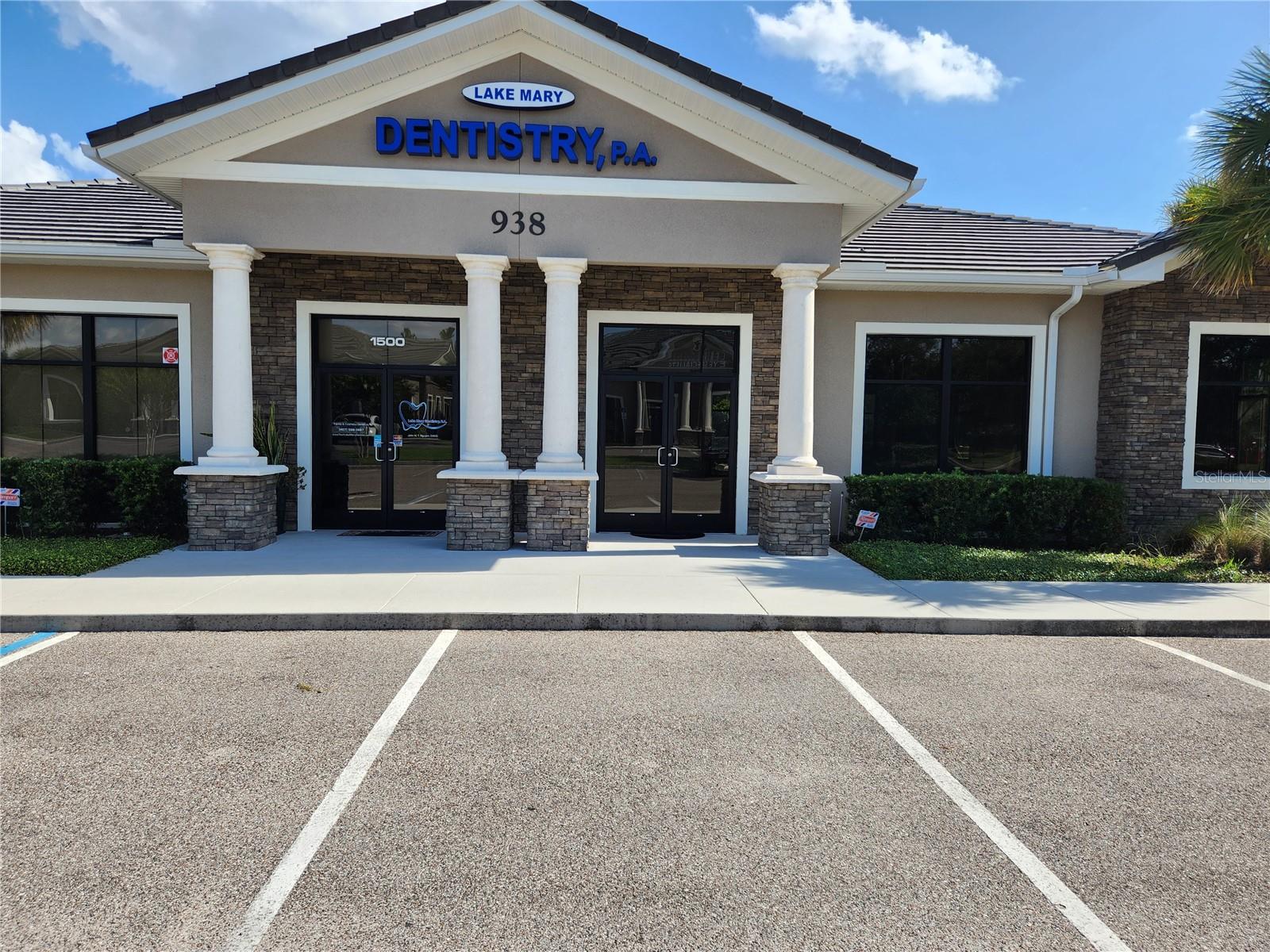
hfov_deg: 73.9
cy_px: 476
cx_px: 635
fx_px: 844
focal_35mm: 23
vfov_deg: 58.9
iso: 20
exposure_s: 1/1117
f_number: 1.8
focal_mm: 5.4
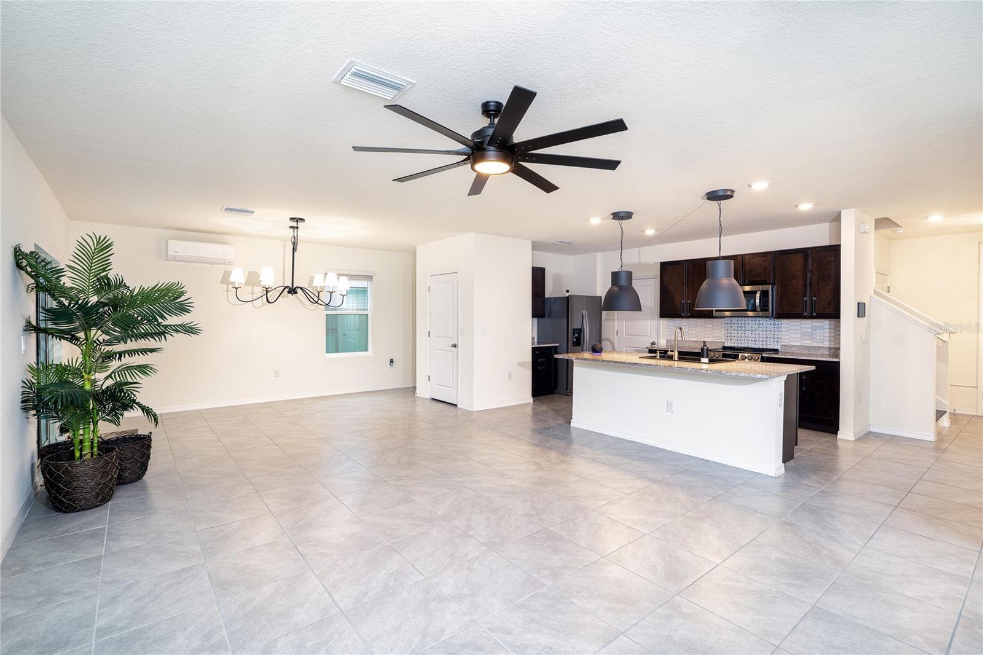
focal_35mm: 17
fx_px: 464
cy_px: 328
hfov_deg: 93.3
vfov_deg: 70.4
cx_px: 492
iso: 160
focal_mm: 17
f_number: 7.1
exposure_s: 1/5
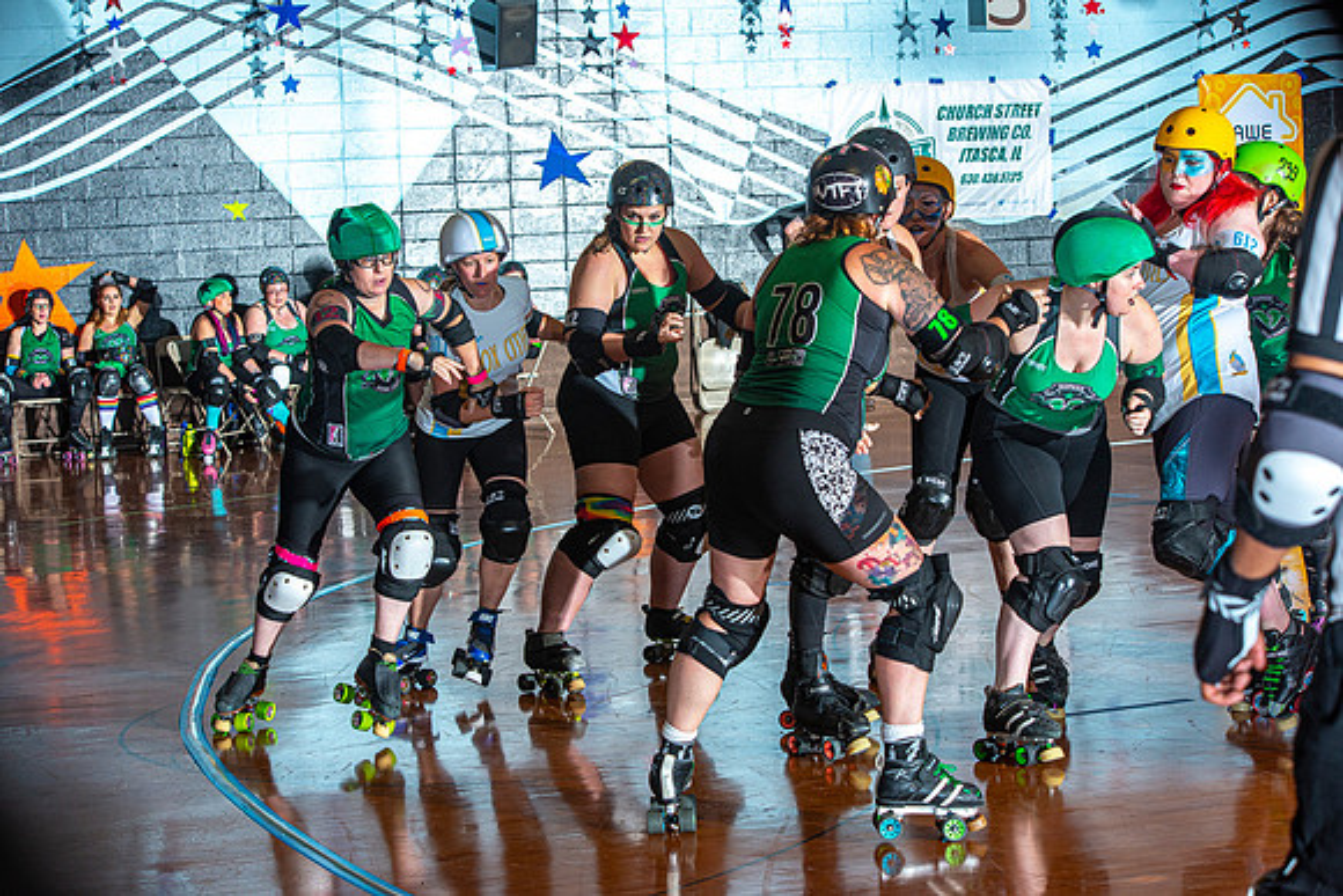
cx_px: 672
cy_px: 448
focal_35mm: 82
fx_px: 3060
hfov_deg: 24.8
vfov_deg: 16.7
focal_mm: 82
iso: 640
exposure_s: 1/160
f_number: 7.1
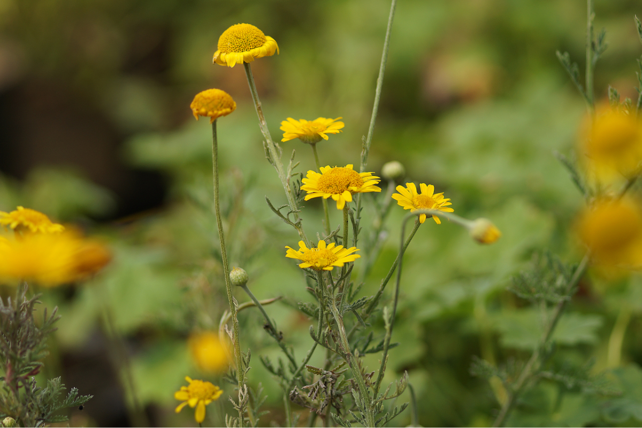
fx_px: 2675
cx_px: 321
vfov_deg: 9.1
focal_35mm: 150
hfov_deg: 13.7
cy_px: 214
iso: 100
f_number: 2.8
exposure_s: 1/640
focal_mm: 100
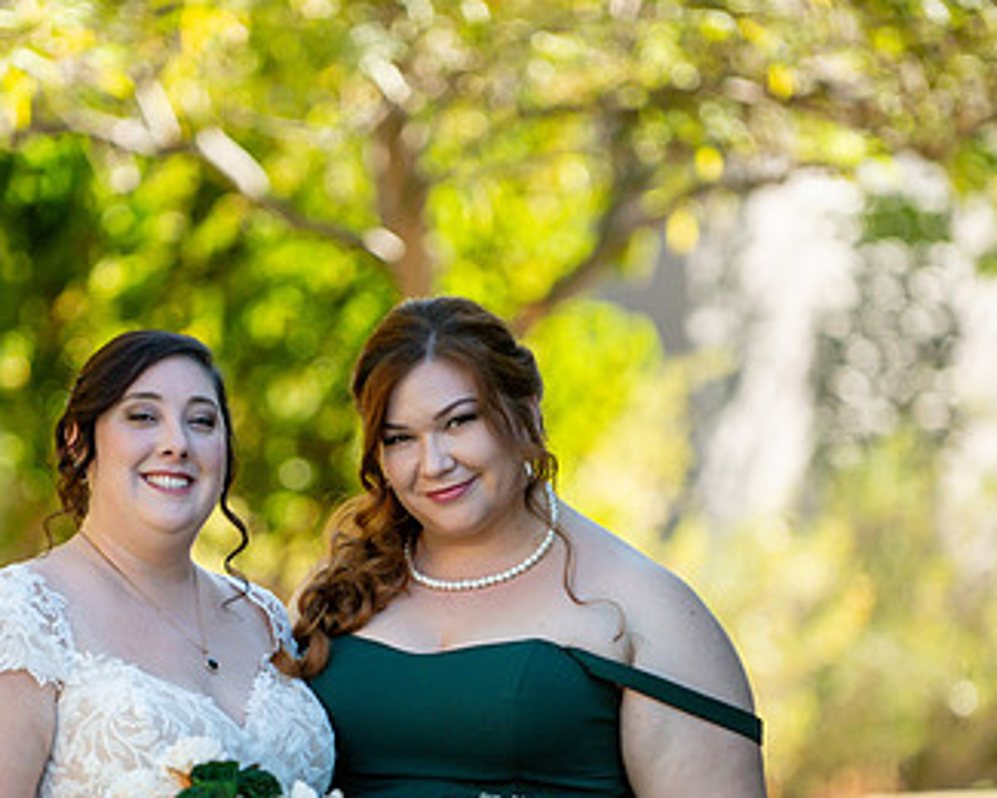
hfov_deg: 6.6
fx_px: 8646
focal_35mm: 293
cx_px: 390
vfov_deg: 5.3
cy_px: 588
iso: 400
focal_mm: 175
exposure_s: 1/2500
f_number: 2.8
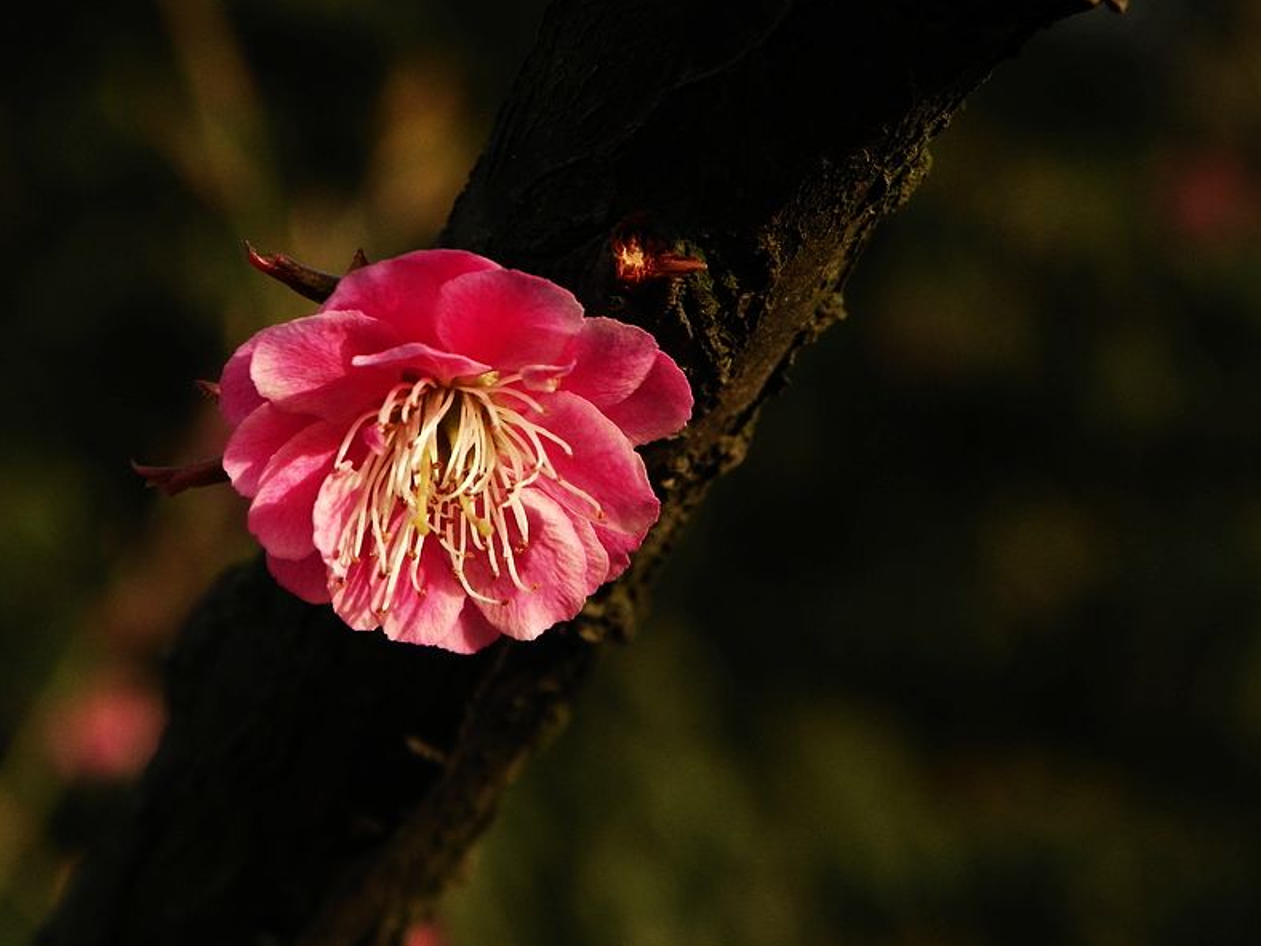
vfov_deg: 11.6
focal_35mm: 128
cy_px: 475
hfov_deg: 15.4
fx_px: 4663
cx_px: 634
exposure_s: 1/320
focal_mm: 22.4
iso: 100
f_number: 4.5
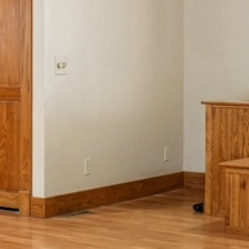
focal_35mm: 114
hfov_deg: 14.1
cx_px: -147
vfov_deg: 15.3
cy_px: 90
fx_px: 928
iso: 400
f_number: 4
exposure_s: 1/13
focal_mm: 16
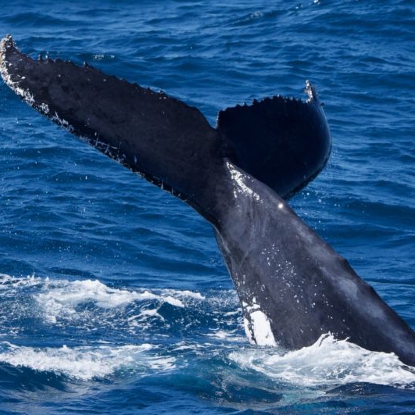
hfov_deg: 5.3
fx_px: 4462
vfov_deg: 5.3
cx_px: 227
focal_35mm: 329
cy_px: 208
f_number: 8
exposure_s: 1/3200
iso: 2000
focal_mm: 257
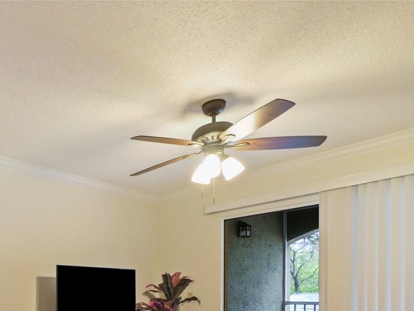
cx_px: 52
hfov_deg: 56.1
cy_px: 310
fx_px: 335
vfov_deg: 42.9
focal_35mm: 28
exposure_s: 1/30
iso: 3200
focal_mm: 7
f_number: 4
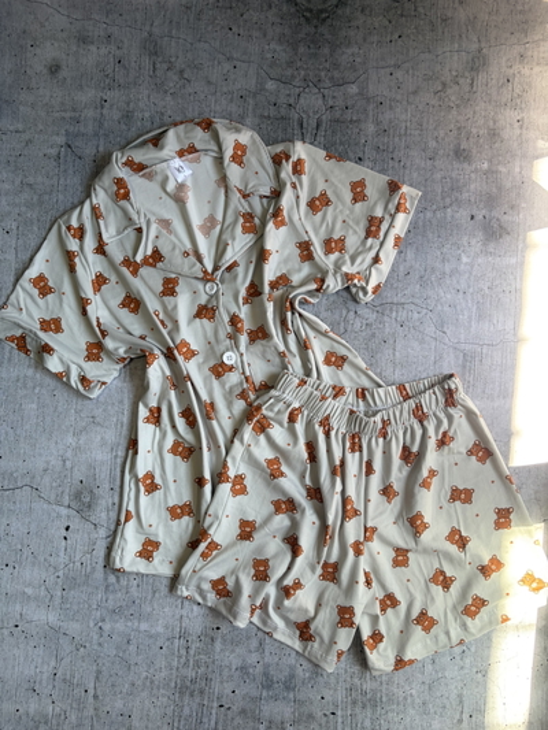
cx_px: 274
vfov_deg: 67.3
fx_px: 549
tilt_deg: -85.8
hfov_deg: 53.1
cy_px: 365
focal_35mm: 26
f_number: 1.6
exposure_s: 1/122
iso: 40
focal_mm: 5.96
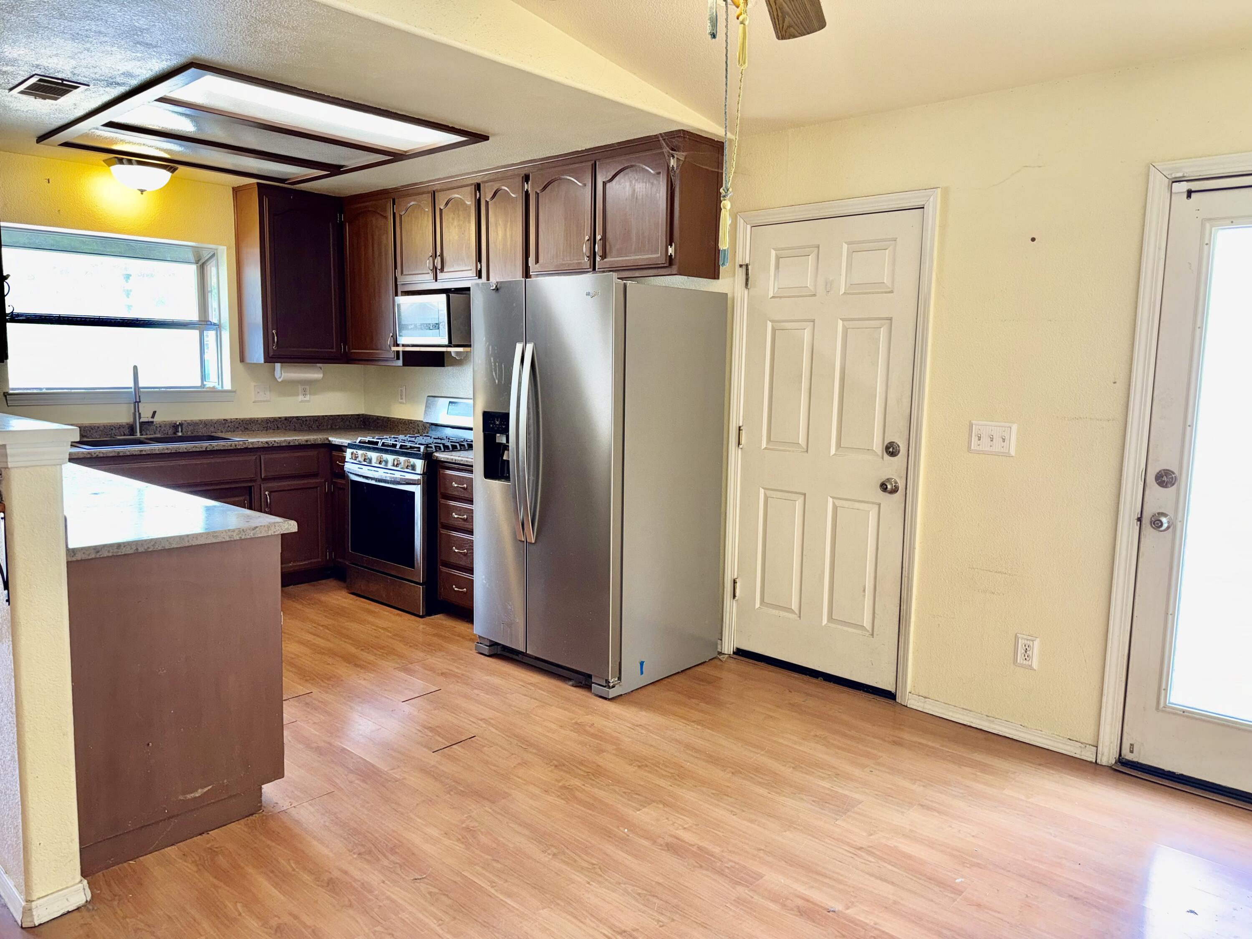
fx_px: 868
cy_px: 470
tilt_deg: -6.9
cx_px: 626
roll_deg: -0.5
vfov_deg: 56.8
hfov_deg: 71.6
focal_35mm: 24
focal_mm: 6.76
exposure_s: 1/30
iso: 64
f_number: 1.78
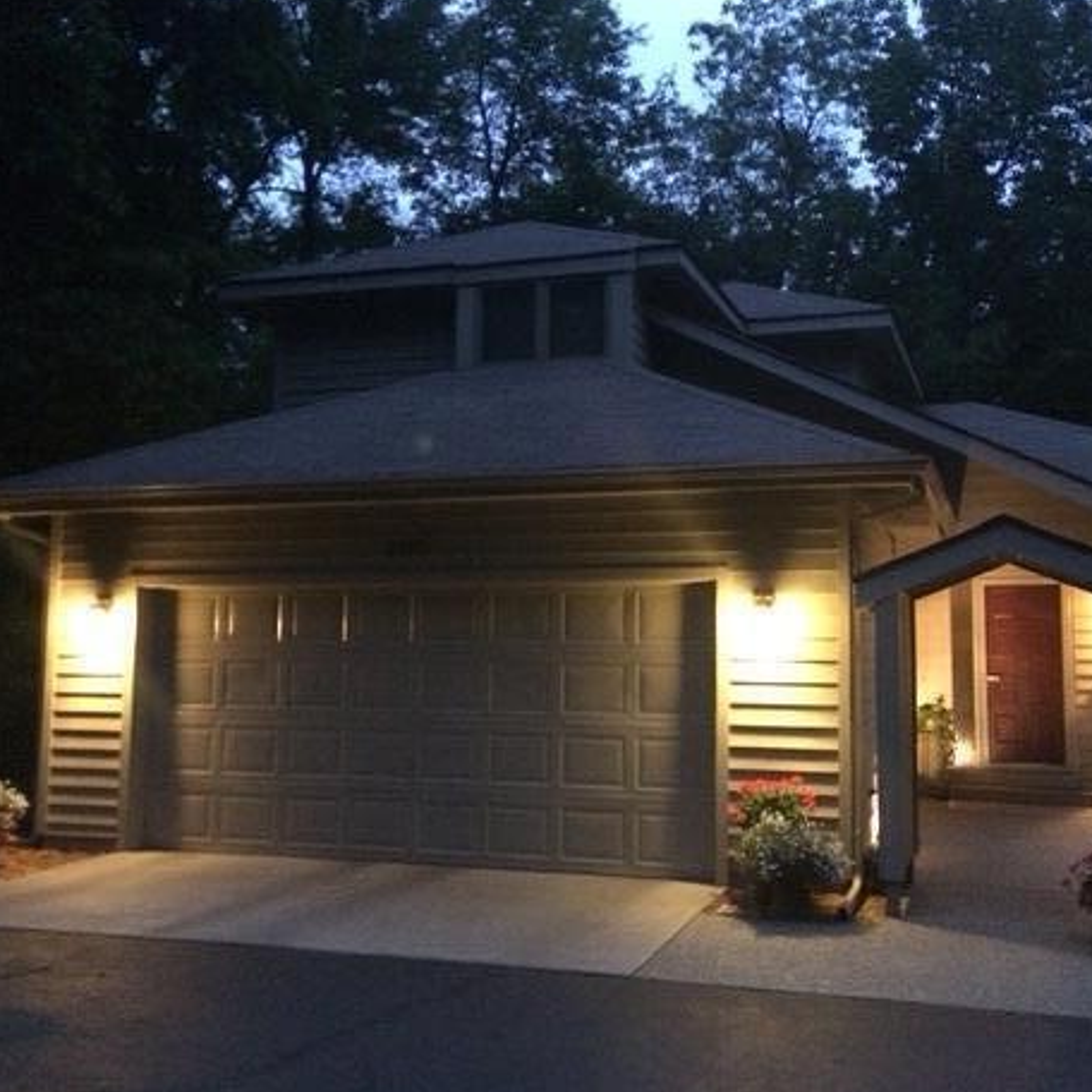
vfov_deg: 46.0
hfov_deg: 46.0
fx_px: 1285
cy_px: 539
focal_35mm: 36
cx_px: 603
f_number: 2.2
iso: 1000
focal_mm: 4.15
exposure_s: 1/15
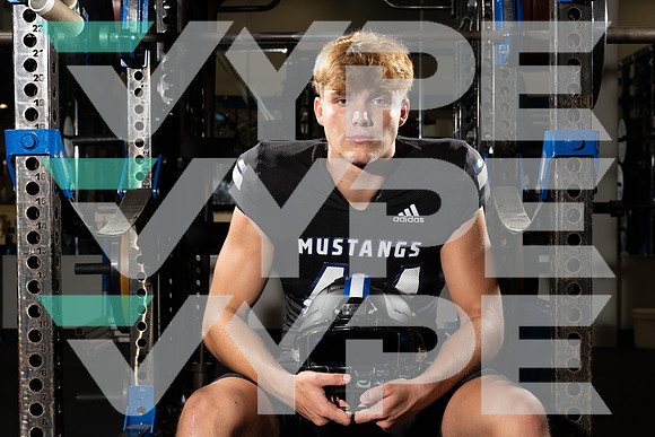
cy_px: 218
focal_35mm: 63
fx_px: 1146
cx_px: 328
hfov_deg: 31.9
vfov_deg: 21.6
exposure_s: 1/250
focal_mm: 63
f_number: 8
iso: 800
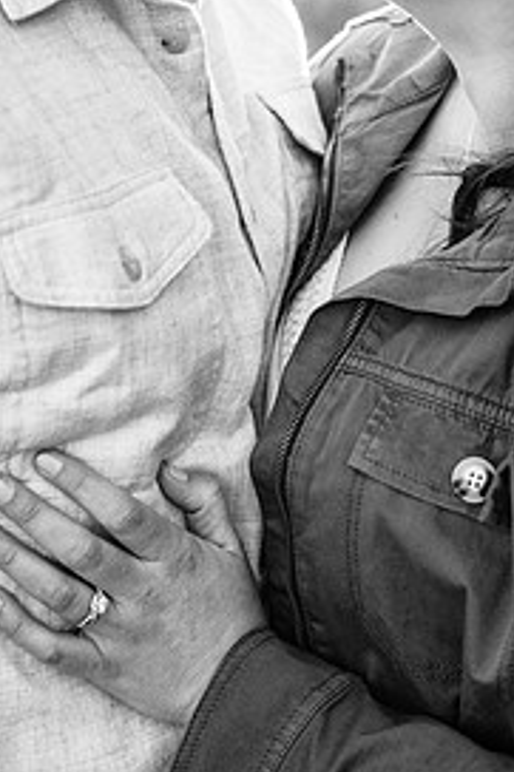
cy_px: 139
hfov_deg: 14.2
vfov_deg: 21.0
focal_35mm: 96
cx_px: 310
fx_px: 2058
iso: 200
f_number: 3.2
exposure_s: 1/640
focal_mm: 58
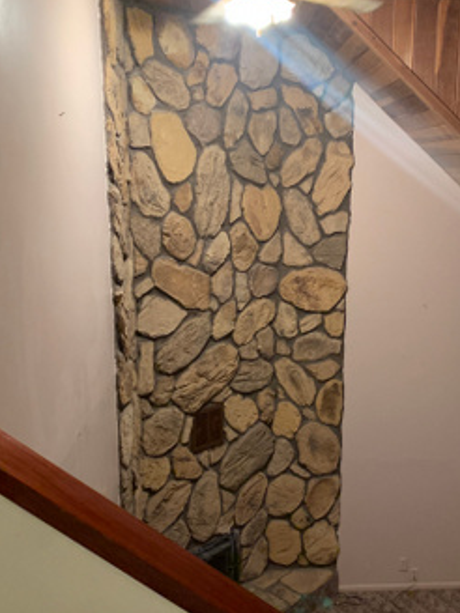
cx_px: 290
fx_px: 673
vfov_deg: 49.0
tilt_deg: -10.9
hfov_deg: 37.5
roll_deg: -0.7
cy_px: 321
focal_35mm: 38
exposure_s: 1/40
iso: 320
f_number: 1.8
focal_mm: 4.25
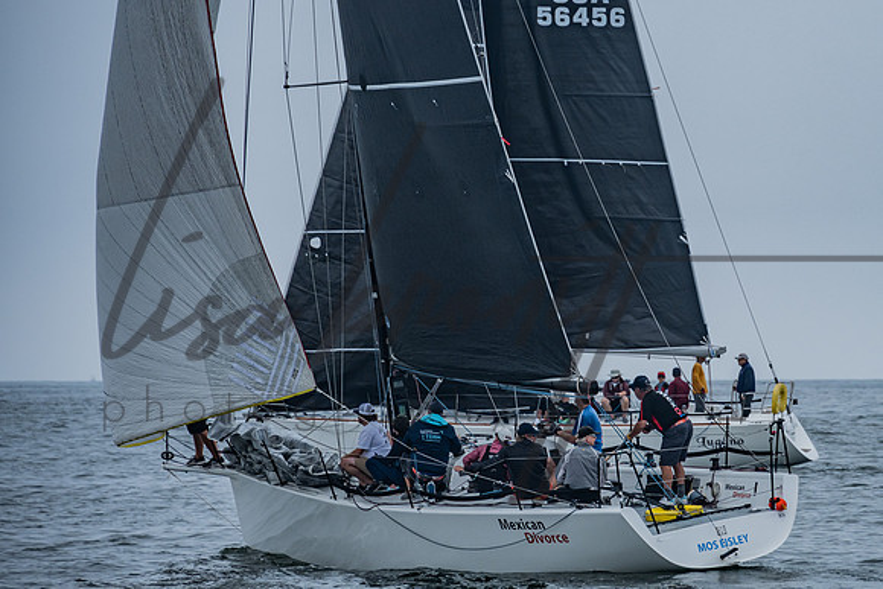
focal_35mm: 290
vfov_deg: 4.7
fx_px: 7111
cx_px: 572
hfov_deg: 7.1
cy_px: 241
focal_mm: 200
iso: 320
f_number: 6.3
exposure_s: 1/2000
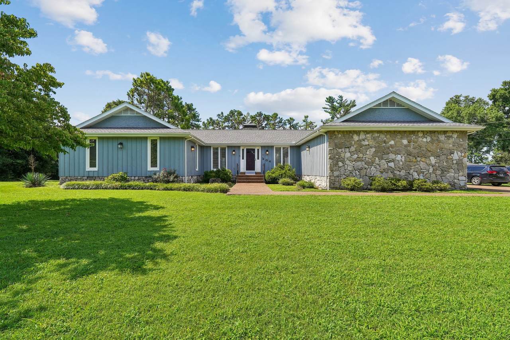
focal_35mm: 16
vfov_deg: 73.7
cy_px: 170
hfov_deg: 96.7
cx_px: 255
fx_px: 227
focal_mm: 16
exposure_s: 1/250
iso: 200
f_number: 11
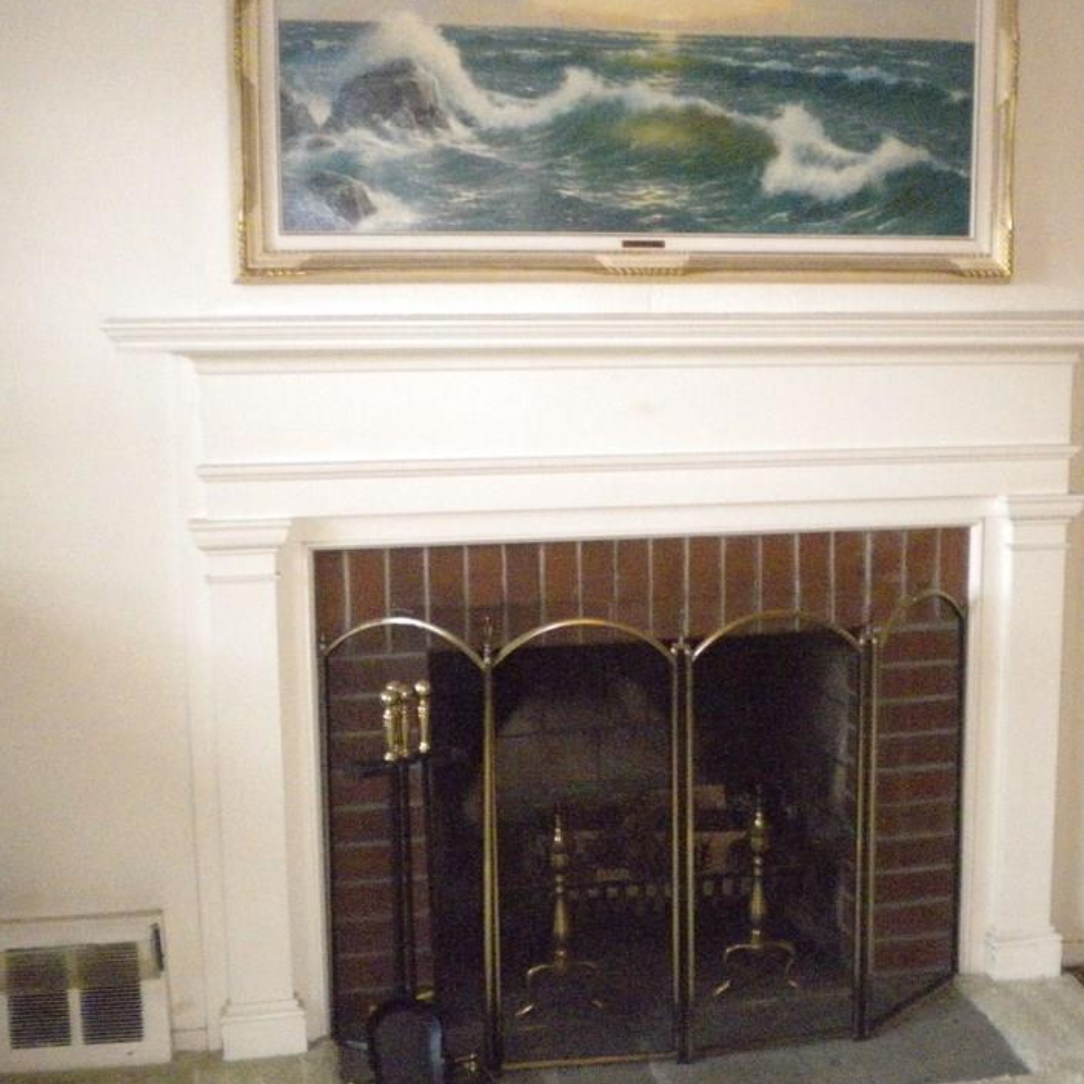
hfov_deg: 37.4
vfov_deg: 37.5
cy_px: 557
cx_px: 653
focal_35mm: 45
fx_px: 1594
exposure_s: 1/30
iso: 1600
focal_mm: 6.3
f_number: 3.1
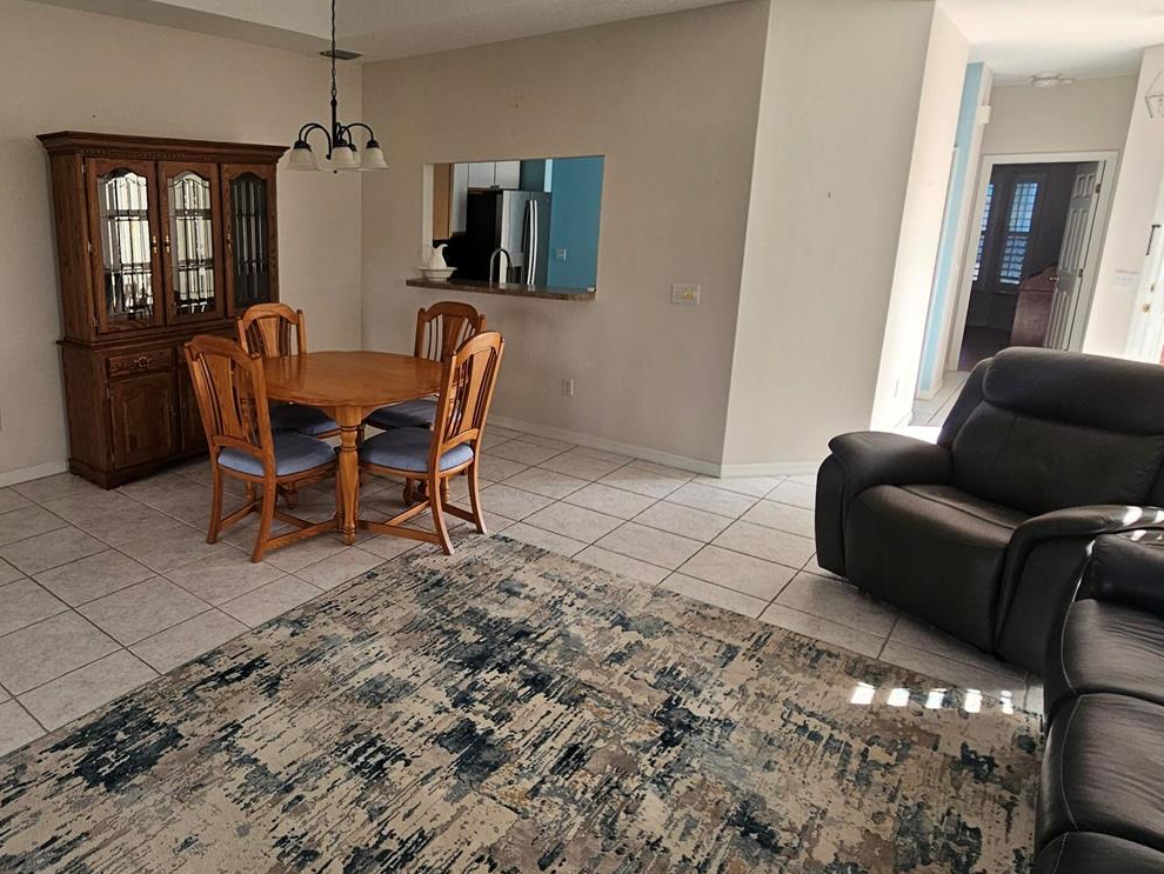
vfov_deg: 63.2
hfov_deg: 76.1
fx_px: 706
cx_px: 374
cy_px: 379
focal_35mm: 21
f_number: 2.2
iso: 100
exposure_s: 1/207
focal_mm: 2.2
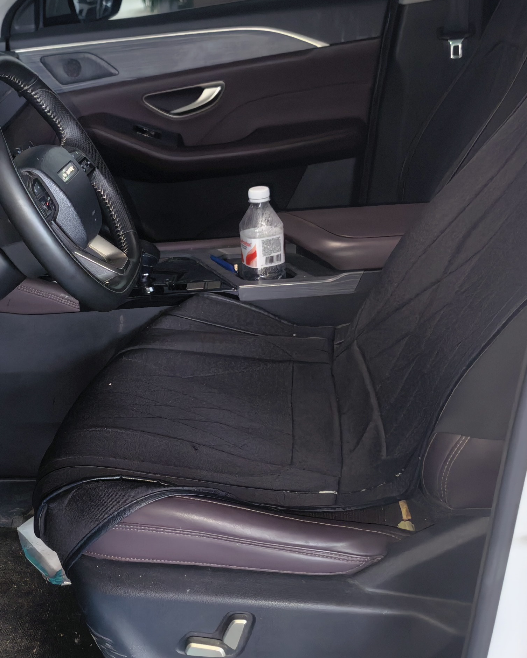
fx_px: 994
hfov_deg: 28.7
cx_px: 67
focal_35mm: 51
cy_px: 286
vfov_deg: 36.6
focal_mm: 5.75
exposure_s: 1/99.9
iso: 1000
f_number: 1.4
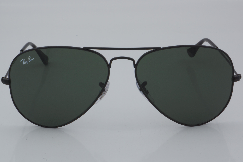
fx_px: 557
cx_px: 122
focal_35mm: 82
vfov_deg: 16.6
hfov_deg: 24.6
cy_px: 81
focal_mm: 55
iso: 100
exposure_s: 1/4
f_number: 32
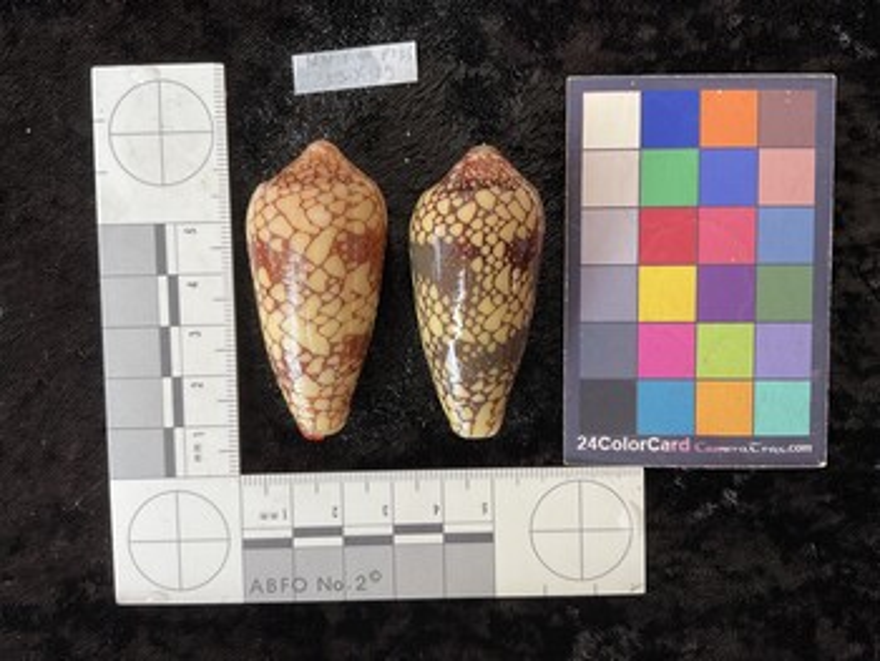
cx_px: 440
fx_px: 738
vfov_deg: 48.3
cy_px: 330
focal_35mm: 29
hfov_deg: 61.6
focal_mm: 3
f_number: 1.8
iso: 25
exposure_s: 1/100
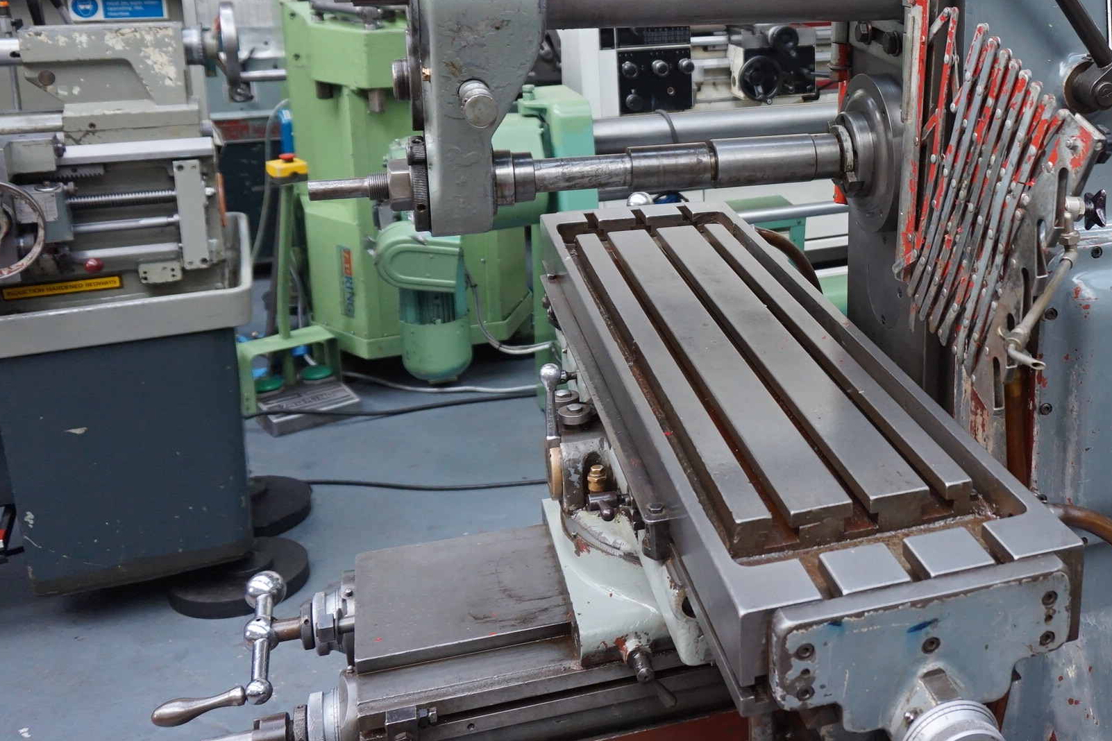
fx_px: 1266
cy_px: 192
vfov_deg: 32.1
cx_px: 905
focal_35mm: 41
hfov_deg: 44.8
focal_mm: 16
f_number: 4
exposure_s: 1/160
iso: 800
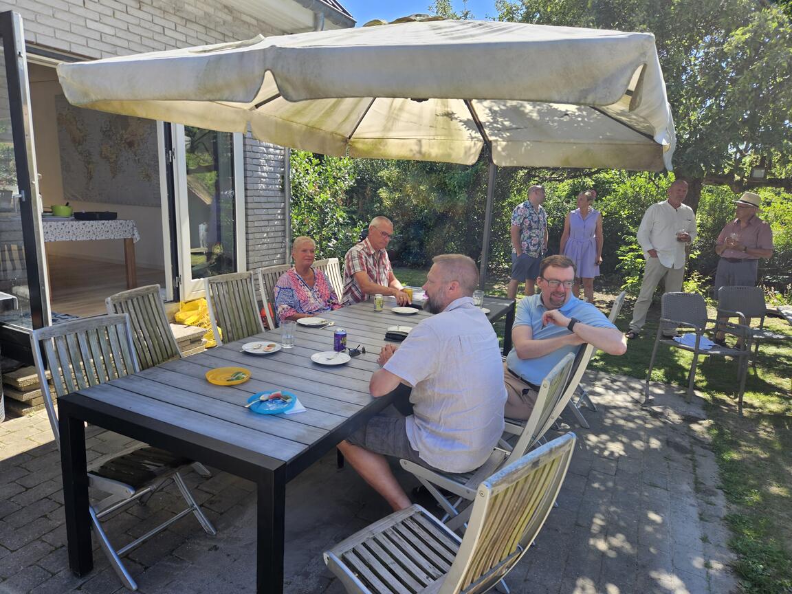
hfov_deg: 73.9
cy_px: 297
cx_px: 396
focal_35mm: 23
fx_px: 526
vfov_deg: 58.9
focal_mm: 5.4
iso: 25
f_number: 1.8
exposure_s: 1/426
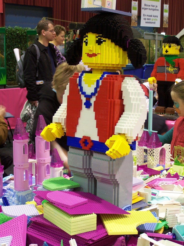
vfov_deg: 29.0
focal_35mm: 67
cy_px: 123
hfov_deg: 21.9
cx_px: 92
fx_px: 475
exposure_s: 1/4
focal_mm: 11.1
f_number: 3.2
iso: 80
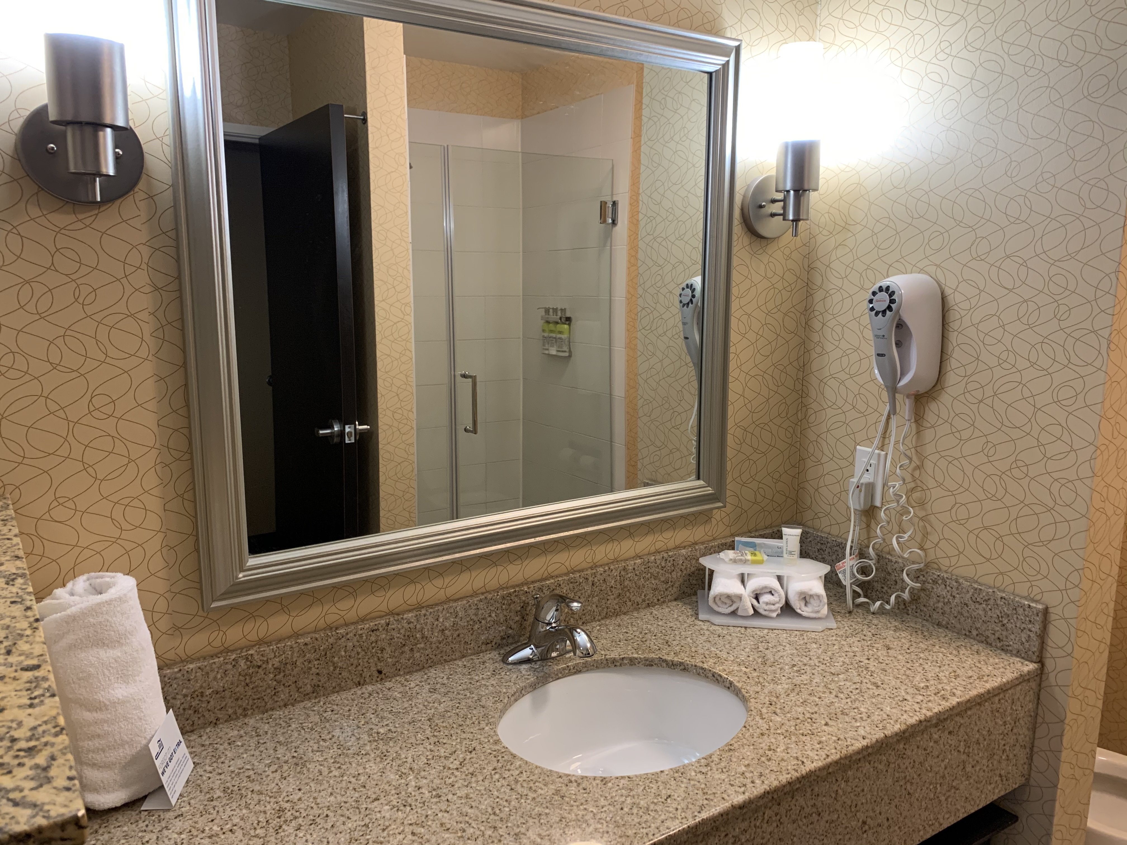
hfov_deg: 67.3
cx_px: 564
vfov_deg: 53.1
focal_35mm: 26
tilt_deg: -11.3
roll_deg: -0.3
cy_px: 422
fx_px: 846
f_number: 1.8
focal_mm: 4.25
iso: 200
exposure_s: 1/60
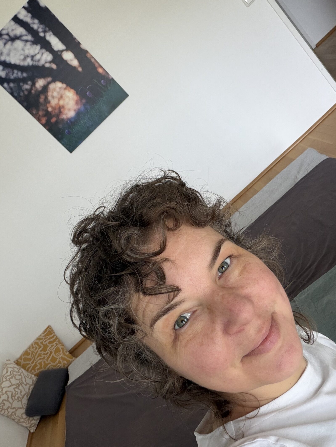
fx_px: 466
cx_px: 158
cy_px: 233
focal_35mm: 36
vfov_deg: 51.3
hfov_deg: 39.6
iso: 100
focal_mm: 2.71
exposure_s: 1/60
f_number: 1.9
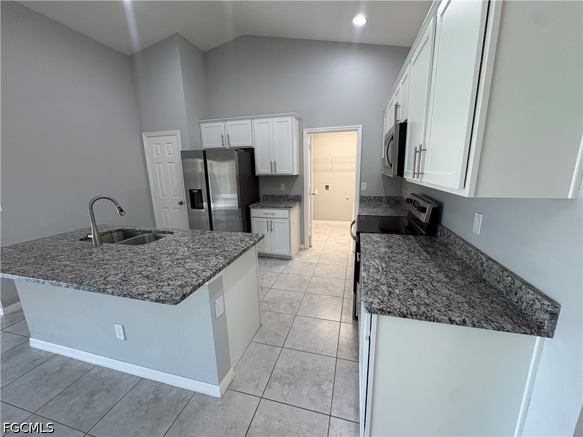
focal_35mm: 14
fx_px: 236
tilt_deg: -11.3
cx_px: 292
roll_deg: +2.7
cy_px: 218
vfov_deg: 85.7
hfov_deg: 102.1
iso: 250
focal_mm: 2.22
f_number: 2.2
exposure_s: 1/120
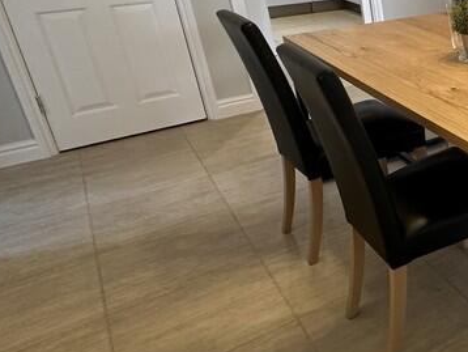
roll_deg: +0.2
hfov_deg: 34.5
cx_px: 595
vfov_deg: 35.4
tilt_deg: -20.8
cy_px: 98
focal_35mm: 40
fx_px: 541
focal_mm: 2.22
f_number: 2.2
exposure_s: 1/50
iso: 250
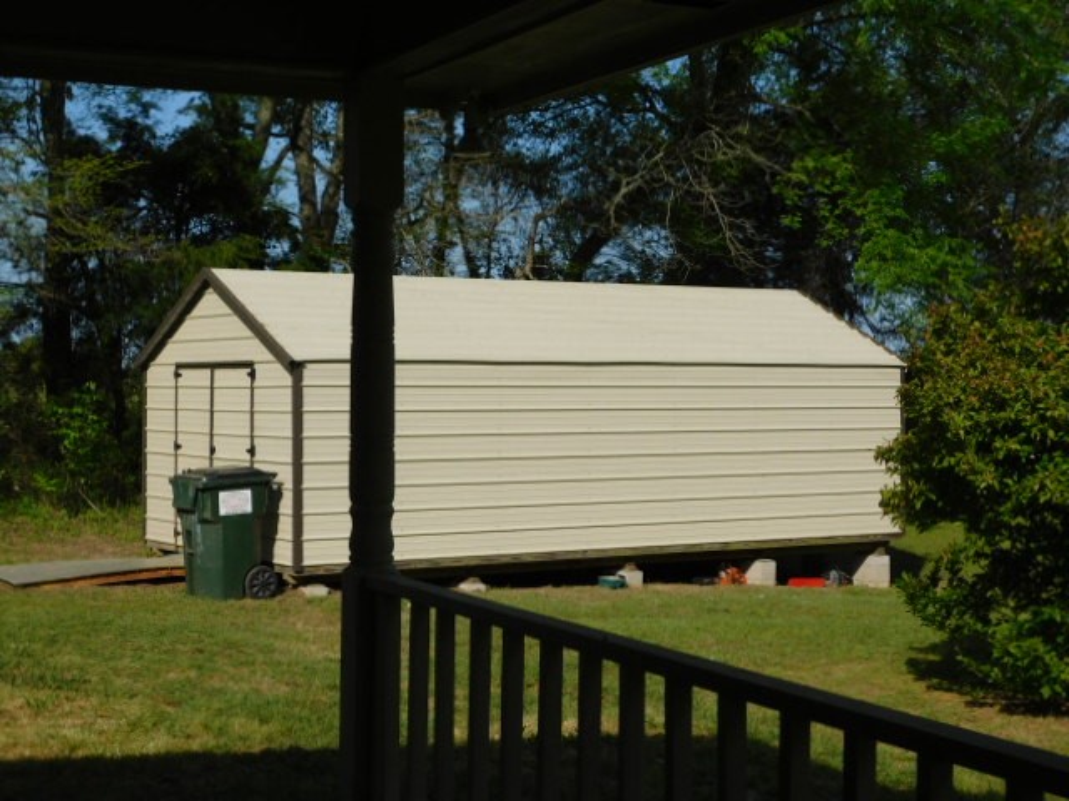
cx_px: 534
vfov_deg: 24.8
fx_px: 1822
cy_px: 400
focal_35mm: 59
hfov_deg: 32.7
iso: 125
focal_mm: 10.4
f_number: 8
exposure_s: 1/400
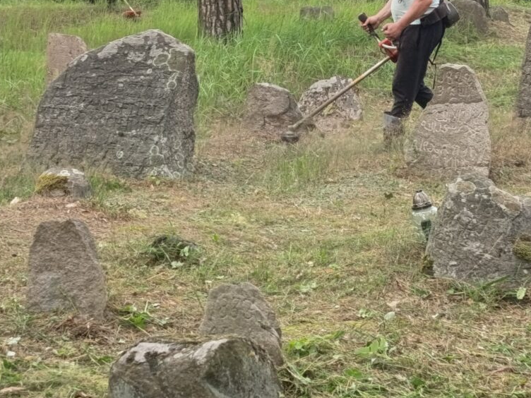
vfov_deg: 15.1
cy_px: 128
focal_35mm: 98
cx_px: 299
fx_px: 1503
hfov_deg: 20.0
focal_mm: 5.24
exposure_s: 1/100
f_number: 1.7
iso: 227
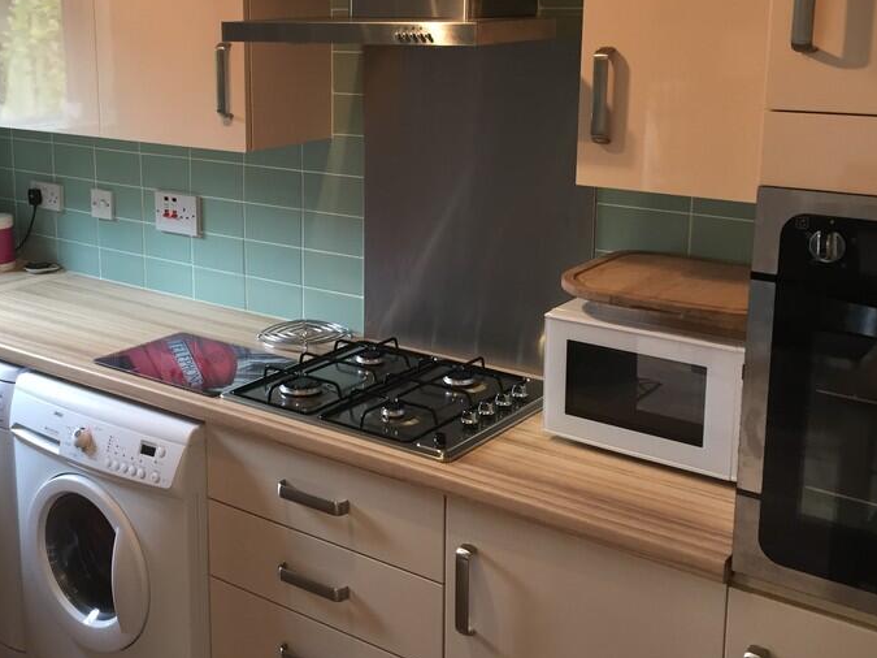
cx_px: 286
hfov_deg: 42.3
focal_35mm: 44
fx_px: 1115
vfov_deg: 32.7
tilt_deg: -11.6
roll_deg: +0.4
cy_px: 238
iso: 80
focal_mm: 4.15
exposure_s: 1/33
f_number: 2.2
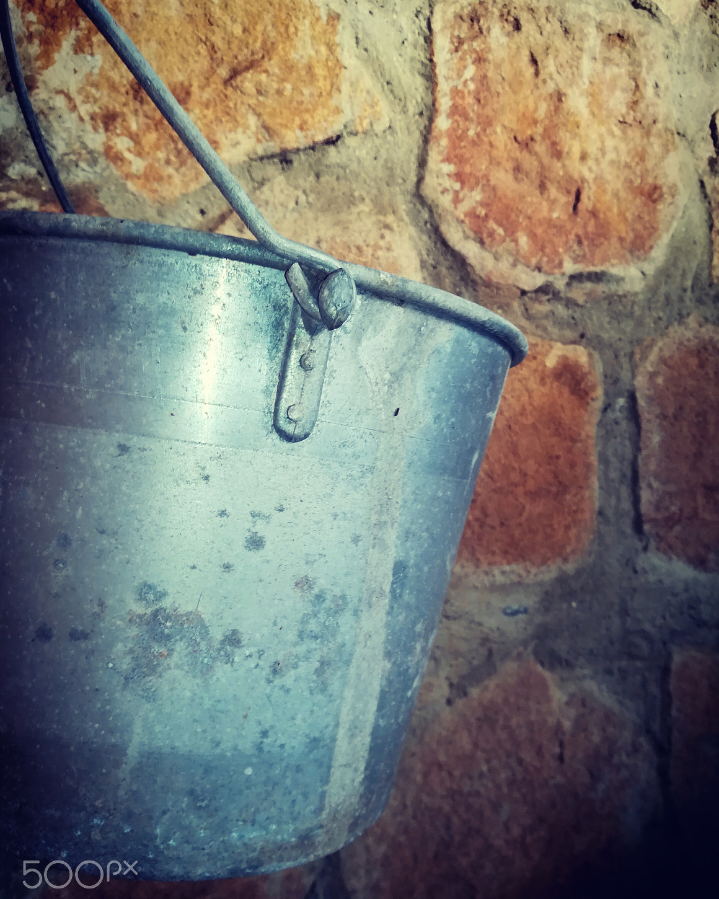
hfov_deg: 51.5
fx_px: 745
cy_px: 460
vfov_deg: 62.2
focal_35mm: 28
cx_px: 356
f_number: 2.2
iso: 100
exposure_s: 1/30
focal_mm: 3.83
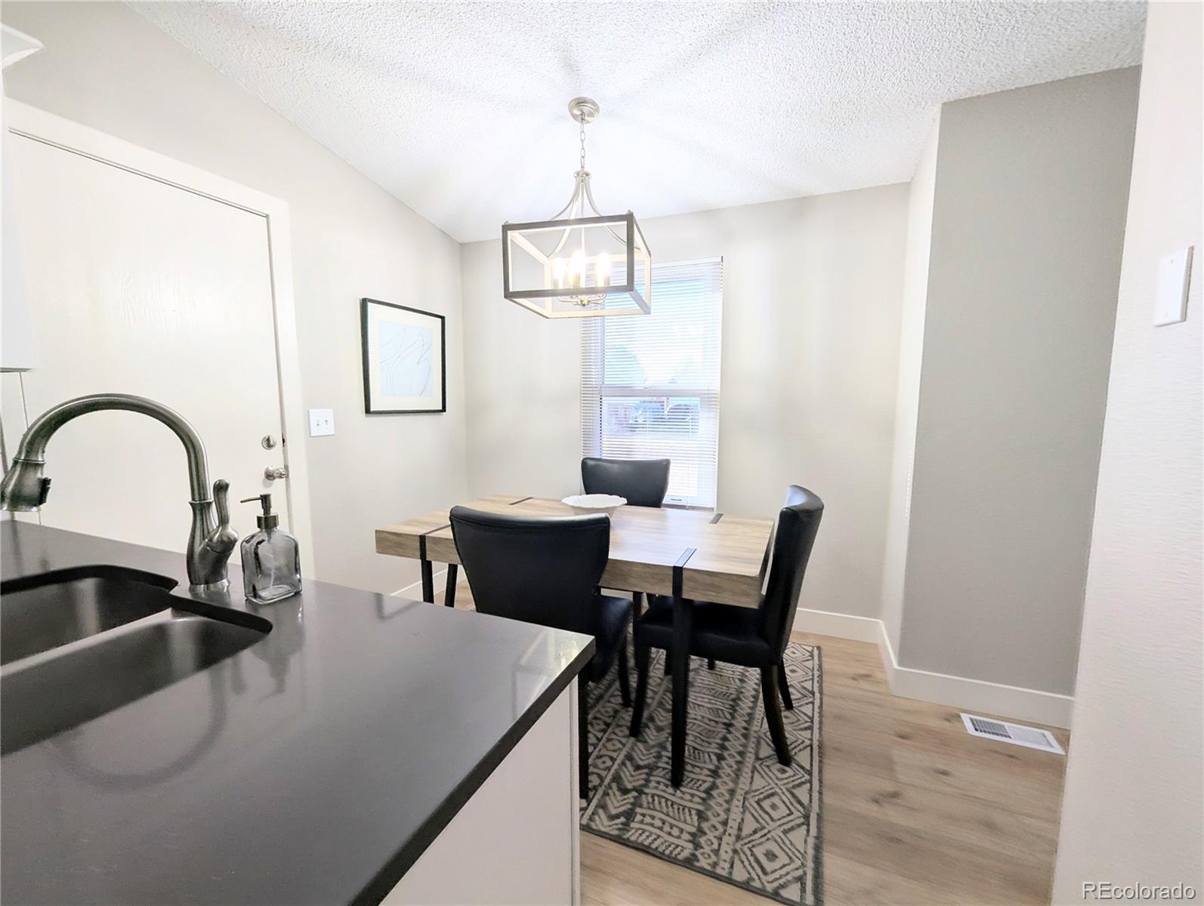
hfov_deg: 106.1
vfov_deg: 90.1
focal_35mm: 13
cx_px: 602
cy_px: 453
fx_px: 453
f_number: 2.2
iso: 48
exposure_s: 1/152
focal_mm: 1.95
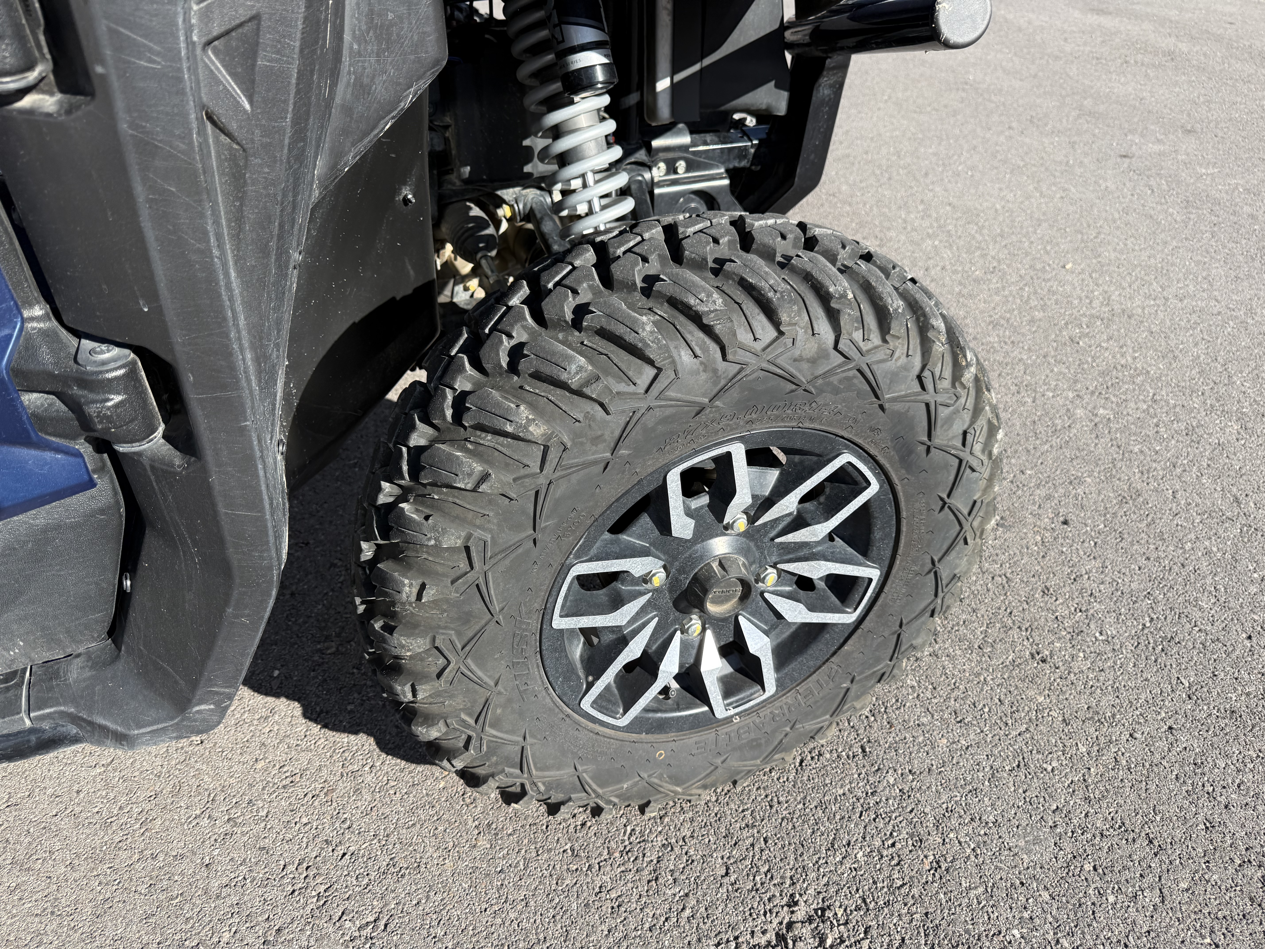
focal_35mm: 24
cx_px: 632
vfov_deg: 56.8
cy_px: 474
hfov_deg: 71.6
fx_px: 877
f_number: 1.78
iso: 80
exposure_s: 1/1770
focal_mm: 6.76
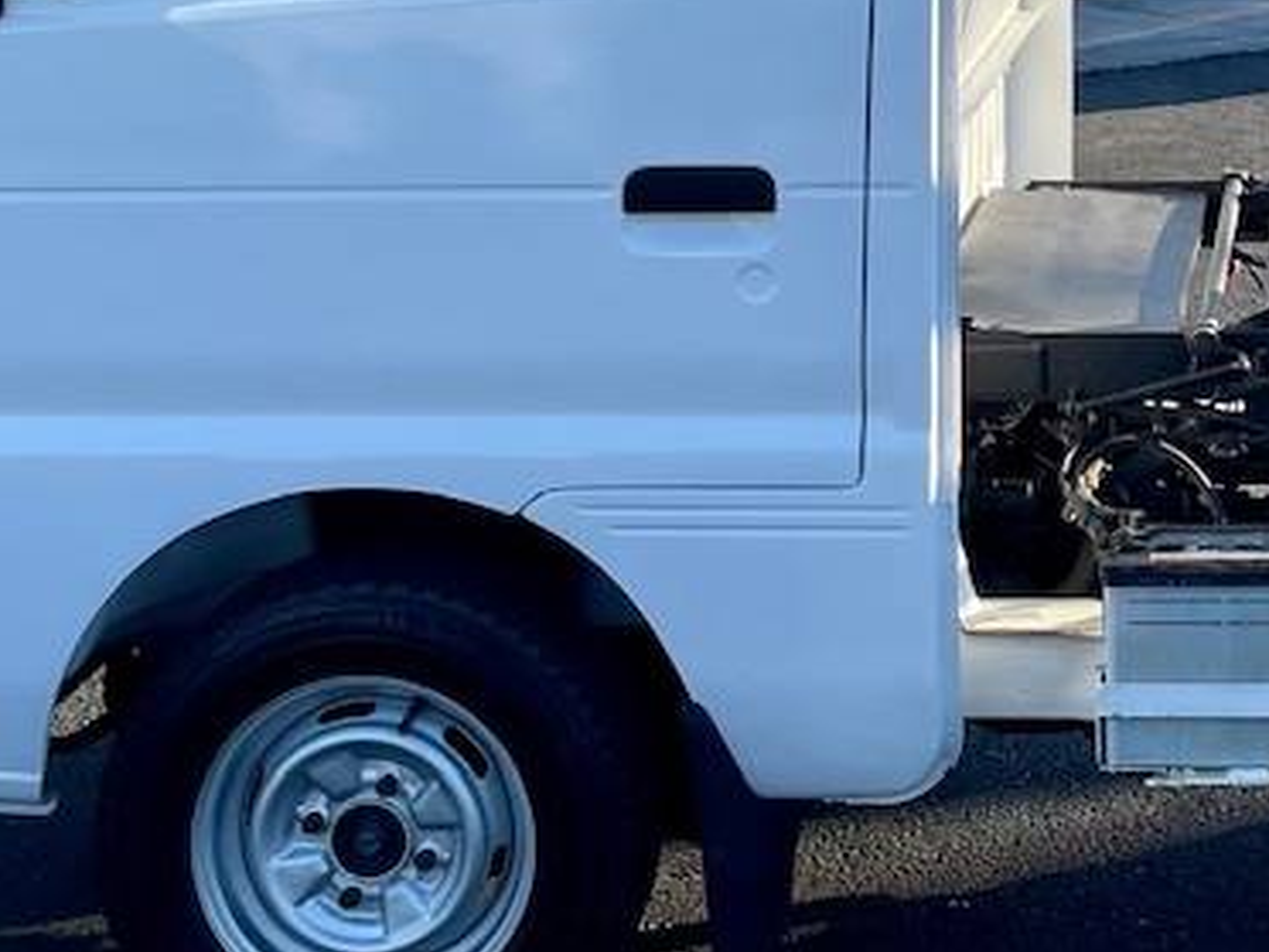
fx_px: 3153
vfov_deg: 16.1
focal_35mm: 86
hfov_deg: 21.8
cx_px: 1303
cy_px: -348
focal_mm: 5.1
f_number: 1.6
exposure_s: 1/1553
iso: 32
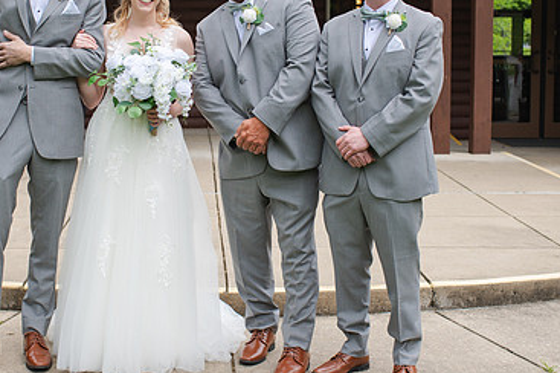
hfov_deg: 29.1
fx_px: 1072
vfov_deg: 19.6
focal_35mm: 69
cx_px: 204
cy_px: 131
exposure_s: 1/640
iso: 160
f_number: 3.5
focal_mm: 35
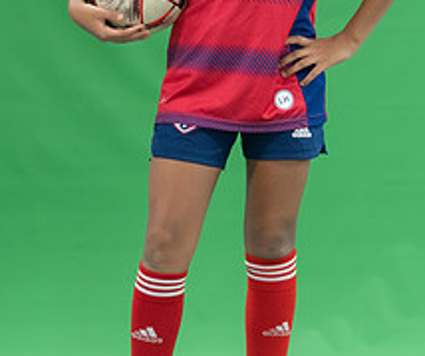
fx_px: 2894
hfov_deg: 8.4
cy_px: 82
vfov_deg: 7.0
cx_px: 212
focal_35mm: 226
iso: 1000
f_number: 2.8
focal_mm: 70
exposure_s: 1/250
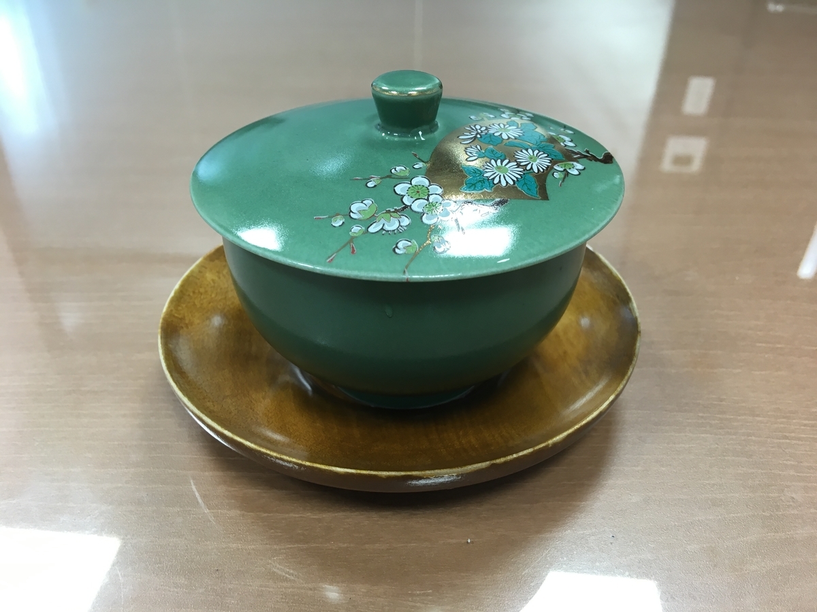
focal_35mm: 29
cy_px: 306
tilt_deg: -35.0
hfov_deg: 61.7
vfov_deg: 48.2
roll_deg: +0.0
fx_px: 684
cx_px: 408
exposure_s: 1/30
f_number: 2.2
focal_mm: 4.15
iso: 50
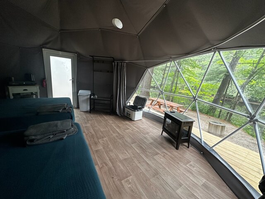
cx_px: 132
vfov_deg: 85.7
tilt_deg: -10.6
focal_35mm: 14
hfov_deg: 102.1
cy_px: 100
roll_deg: -4.9
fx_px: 107
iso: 125
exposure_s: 1/99
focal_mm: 2.22
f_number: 2.2
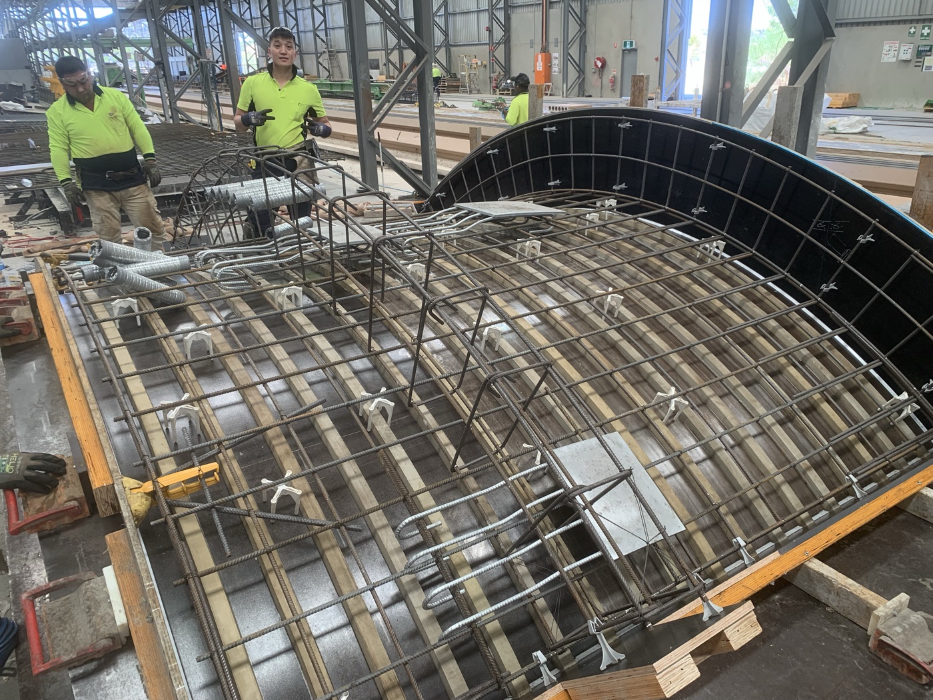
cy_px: 350
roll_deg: +0.8
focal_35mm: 26
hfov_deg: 67.3
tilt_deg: -22.8
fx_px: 701
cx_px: 466
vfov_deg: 53.1
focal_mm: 4.25
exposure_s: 1/121
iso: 50
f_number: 1.8
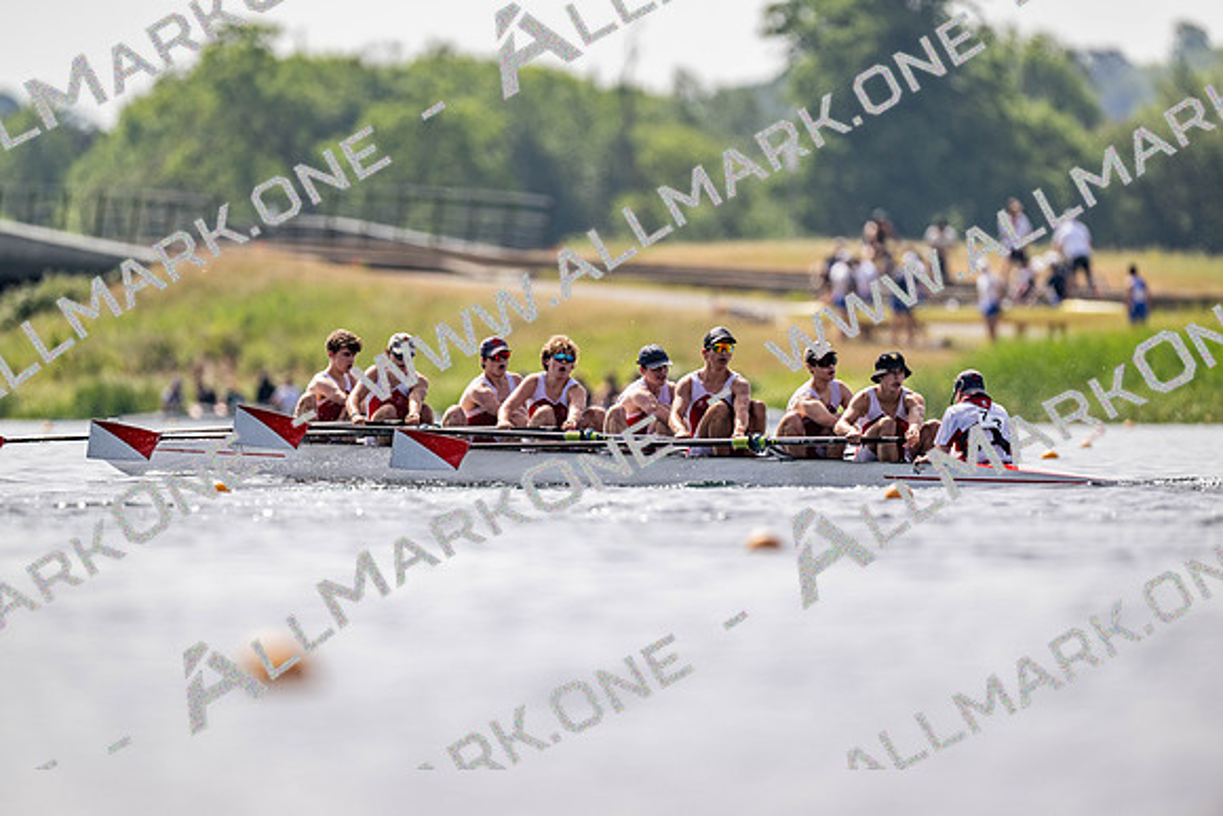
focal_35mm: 600
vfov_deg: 2.3
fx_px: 20387
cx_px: 612
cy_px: 408
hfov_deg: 3.4
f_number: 4
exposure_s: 1/2500
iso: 125
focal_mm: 600
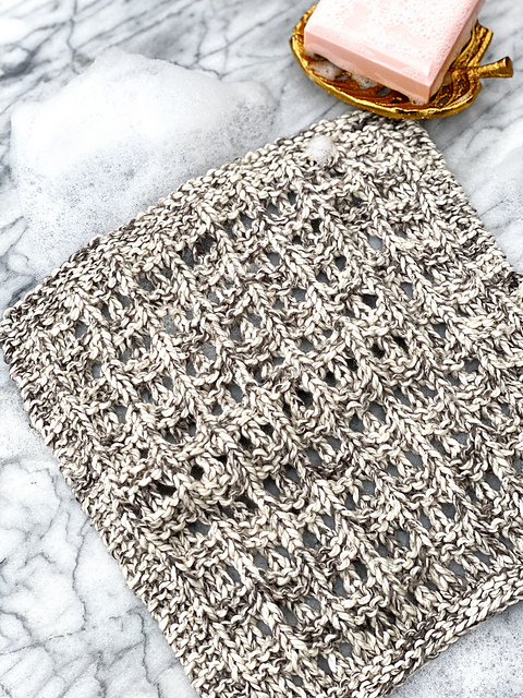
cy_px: 349
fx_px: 1048
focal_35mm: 52
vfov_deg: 36.8
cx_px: 262
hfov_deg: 28.0
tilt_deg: -68.2
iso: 25
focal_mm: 6
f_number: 2
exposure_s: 1/122
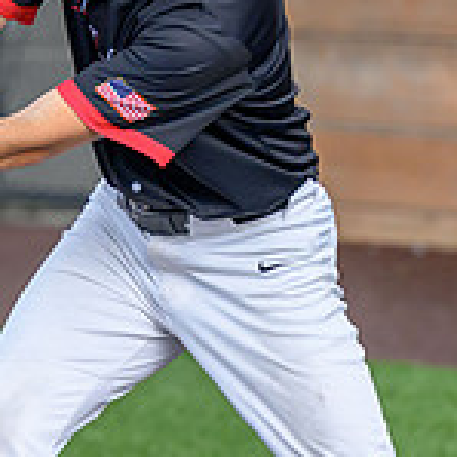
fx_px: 9156
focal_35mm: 613
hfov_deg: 2.9
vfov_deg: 2.9
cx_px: -43
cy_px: 225
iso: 640
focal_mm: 120
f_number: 2.8
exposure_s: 1/2000
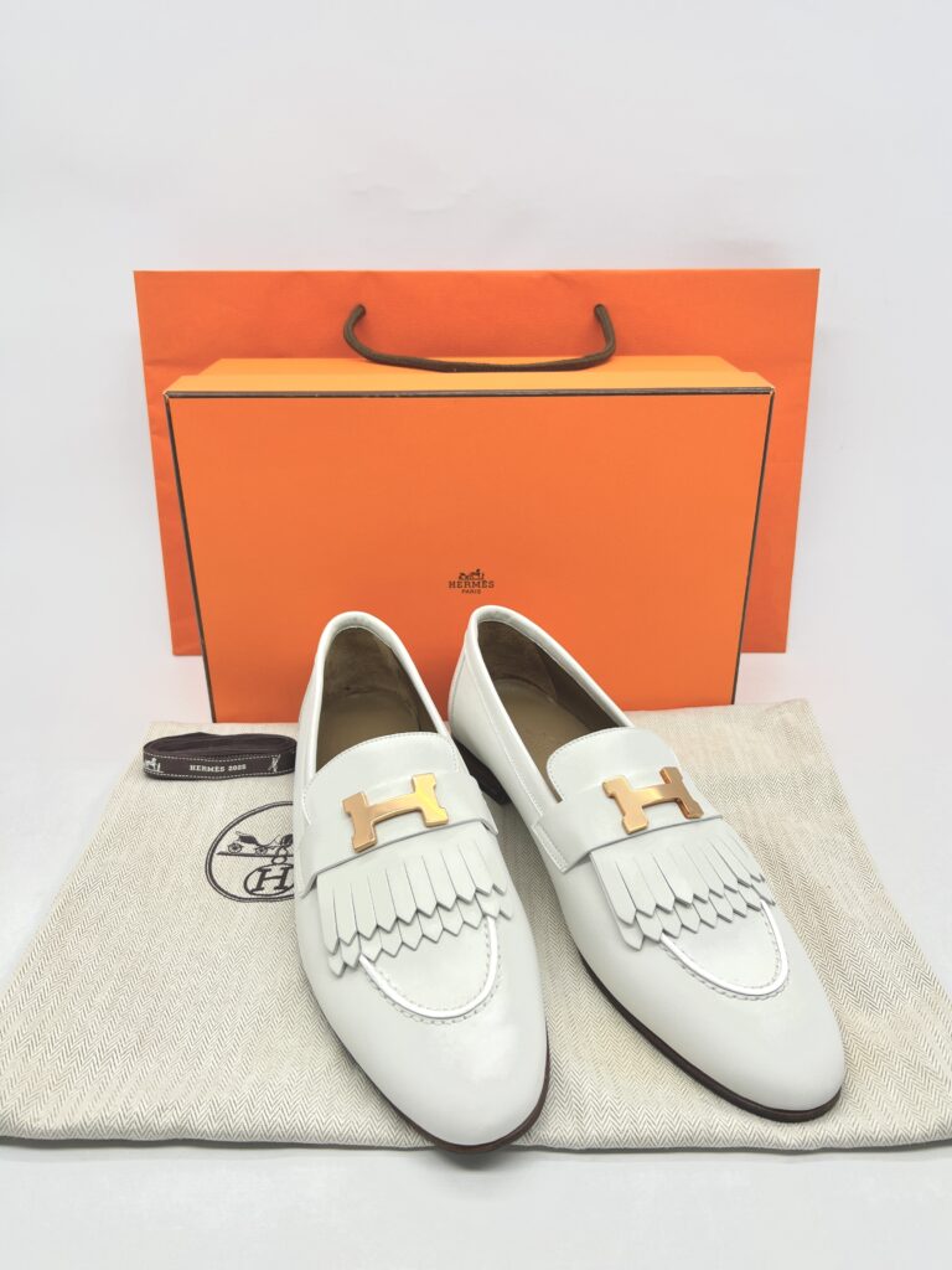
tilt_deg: -25.1
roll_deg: -0.1
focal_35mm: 26
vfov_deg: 67.3
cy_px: 635
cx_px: 476
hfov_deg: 53.1
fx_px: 953
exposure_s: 1/106
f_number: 1.5
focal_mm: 5.7
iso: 32
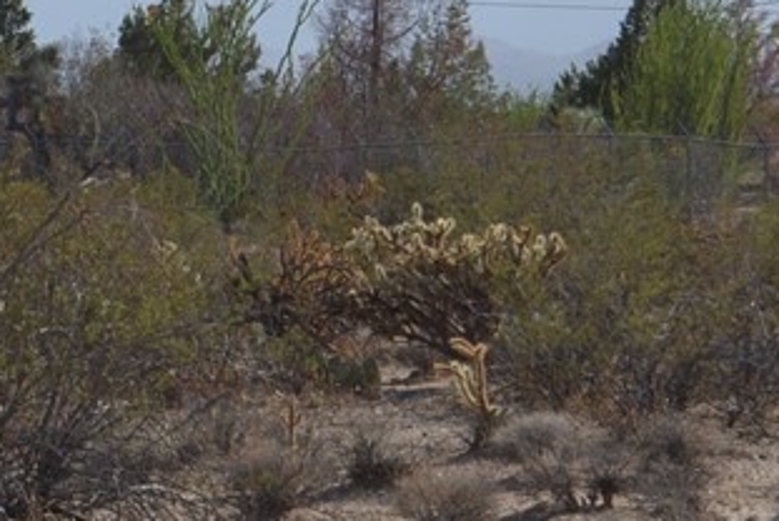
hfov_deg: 7.1
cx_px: 183
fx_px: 6232
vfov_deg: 4.8
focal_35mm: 288
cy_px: 0
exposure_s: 1/2000
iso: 400
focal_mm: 55
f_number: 8
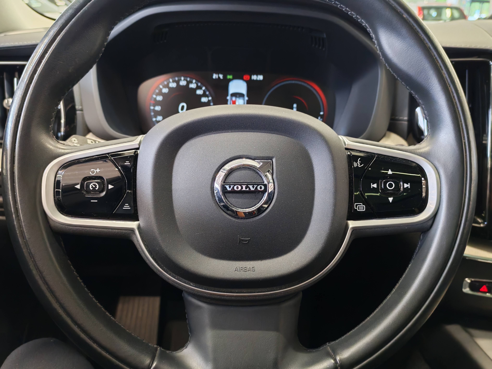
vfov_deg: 45.4
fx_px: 441
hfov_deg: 58.4
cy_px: 184
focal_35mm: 31
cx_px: 246
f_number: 1.9
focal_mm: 6.12
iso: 1000
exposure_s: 1/50
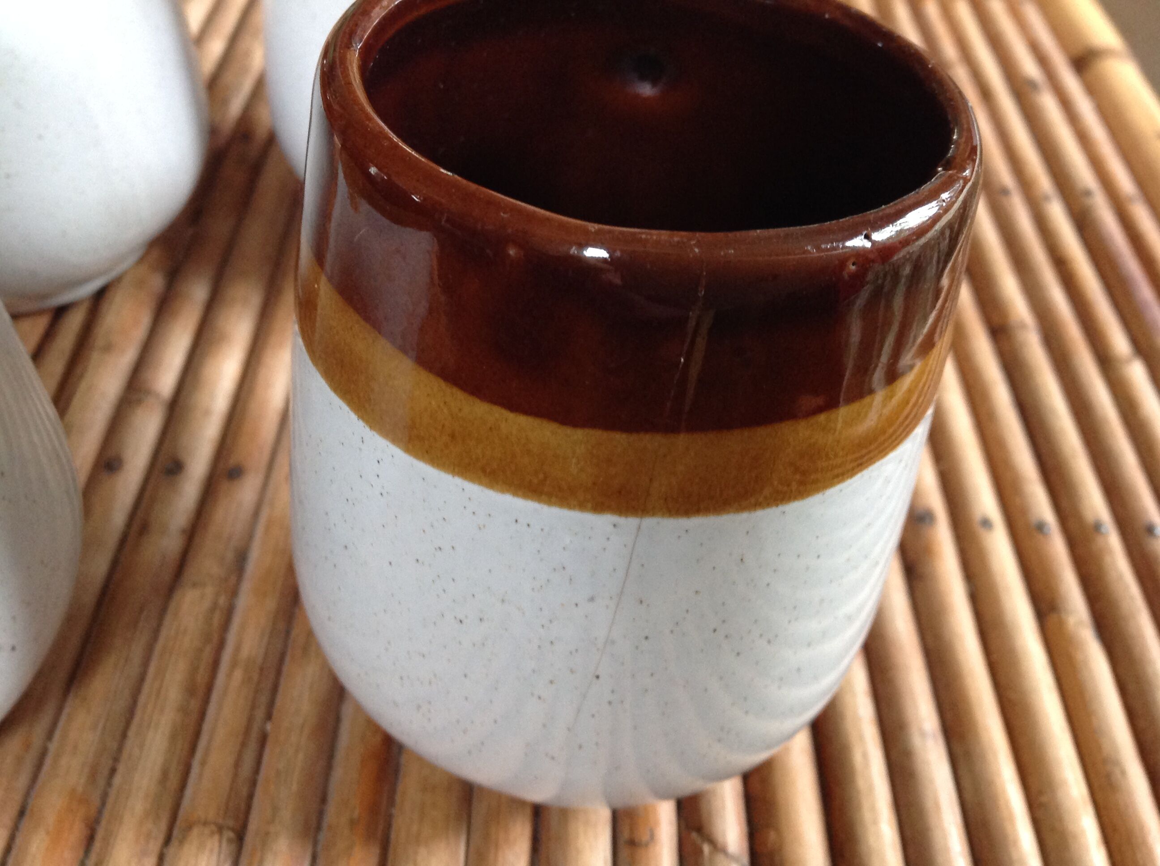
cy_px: 433
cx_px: 580
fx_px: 1171
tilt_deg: -46.1
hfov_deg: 52.7
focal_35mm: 35
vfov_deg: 40.6
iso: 200
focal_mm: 4.28
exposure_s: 1/15
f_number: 2.4
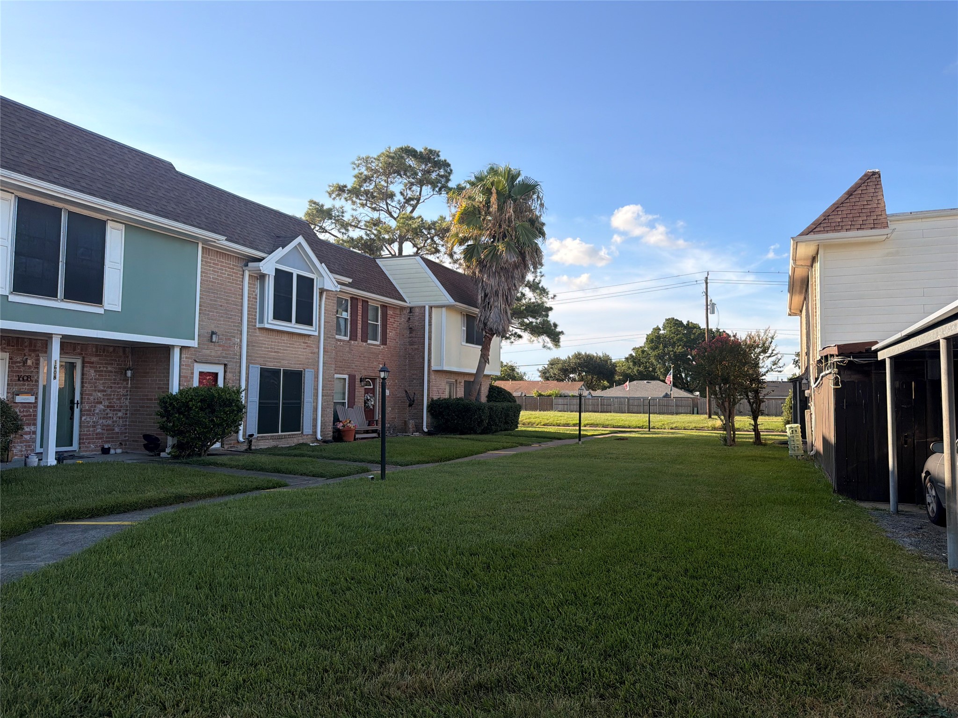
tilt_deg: +4.1
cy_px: 359
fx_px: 664
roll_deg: -0.2
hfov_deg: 71.6
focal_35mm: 24
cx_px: 479
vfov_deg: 56.8
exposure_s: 1/3021
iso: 80
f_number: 1.78
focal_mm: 6.76
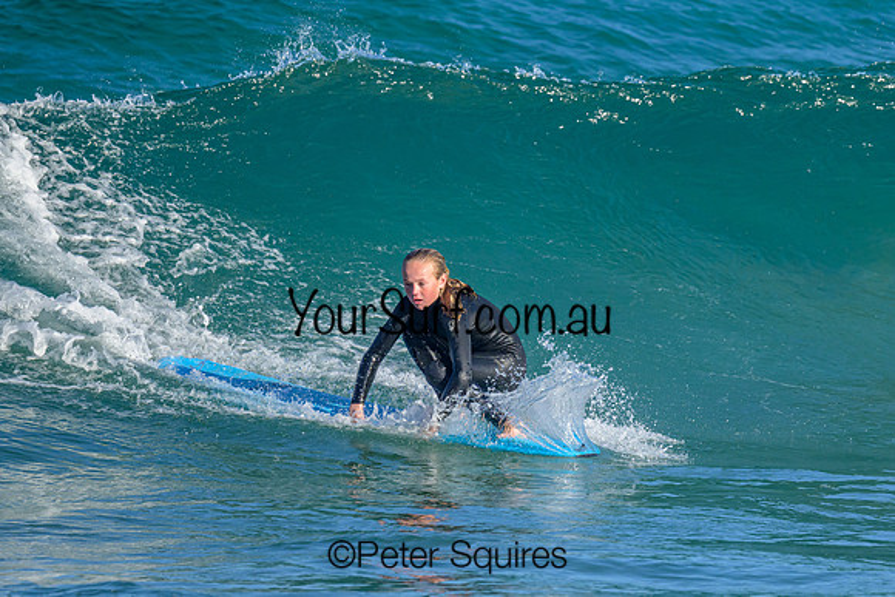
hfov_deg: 1.9
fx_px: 27320
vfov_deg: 1.3
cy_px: 305
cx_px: 615
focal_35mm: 1099
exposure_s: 1/2000
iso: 900
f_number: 8
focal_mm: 800
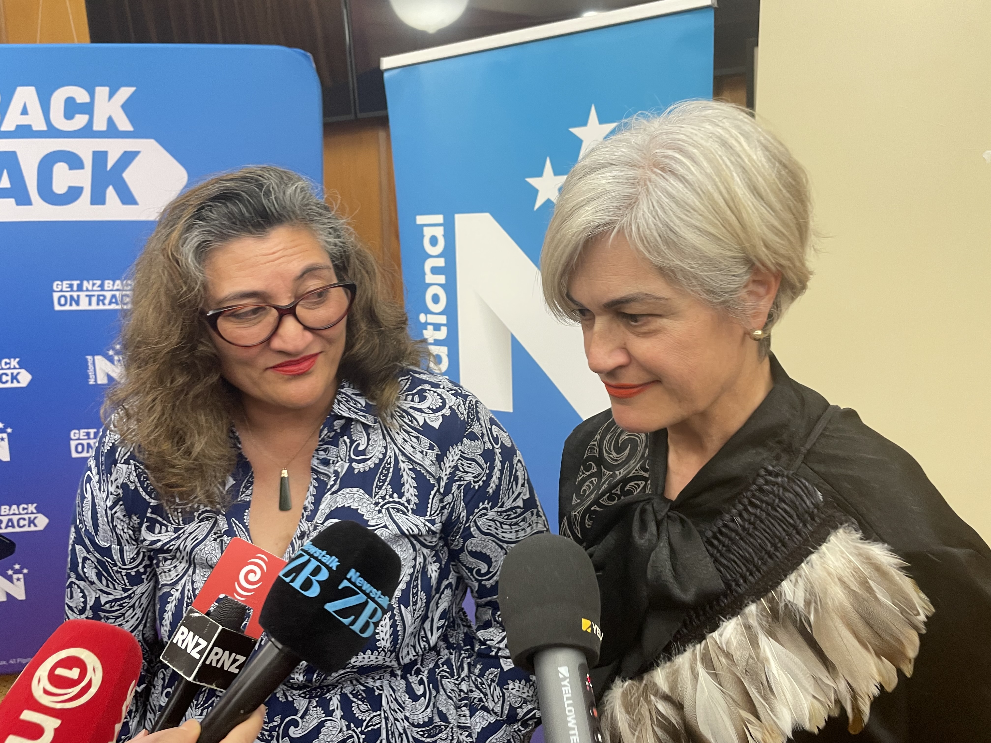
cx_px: 496
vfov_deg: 53.1
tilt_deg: -8.6
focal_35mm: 26
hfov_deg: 67.3
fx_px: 744
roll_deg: +1.6
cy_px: 372
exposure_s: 1/50
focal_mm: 4.2
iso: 160
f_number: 1.6
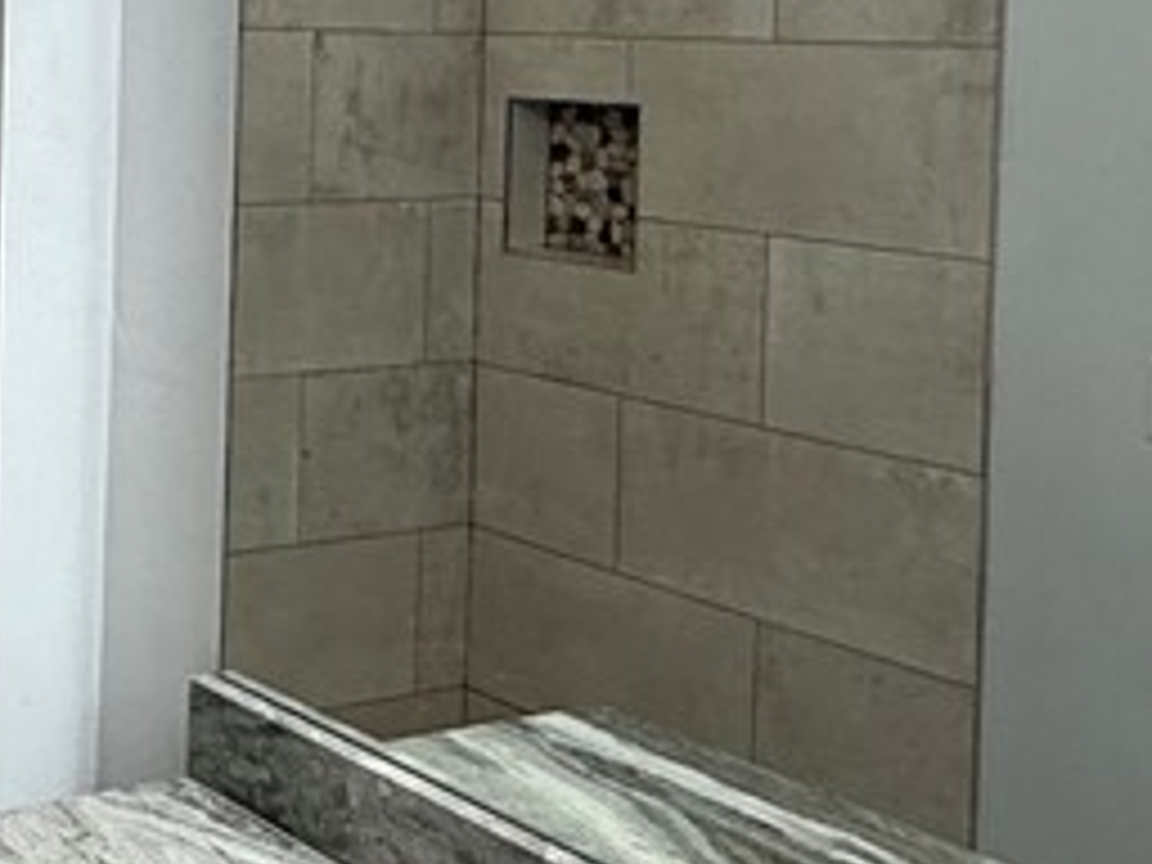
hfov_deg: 28.1
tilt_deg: -1.7
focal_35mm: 56
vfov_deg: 25.2
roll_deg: -2.2
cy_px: 58
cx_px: -360
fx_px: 1864
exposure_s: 1/120
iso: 160
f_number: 2.2
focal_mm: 2.22
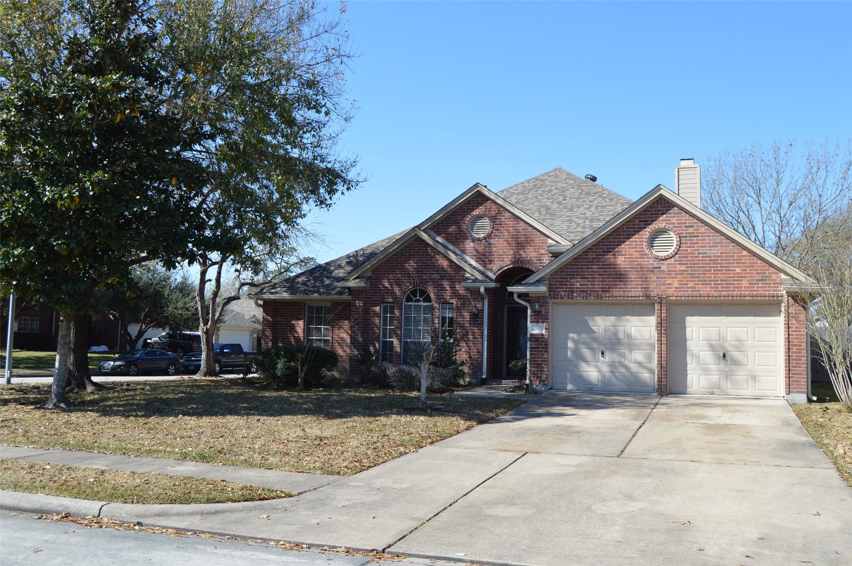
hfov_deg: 57.3
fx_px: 780
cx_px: 426
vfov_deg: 39.9
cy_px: 283
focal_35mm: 33
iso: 100
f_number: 7.1
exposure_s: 1/200
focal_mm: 22
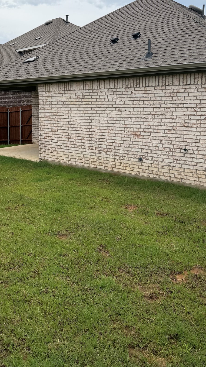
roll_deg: +0.4
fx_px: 330
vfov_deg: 57.4
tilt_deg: -6.6
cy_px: 142
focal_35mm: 34
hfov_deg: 34.2
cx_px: 62
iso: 80
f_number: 1.78
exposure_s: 1/6173
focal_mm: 6.76
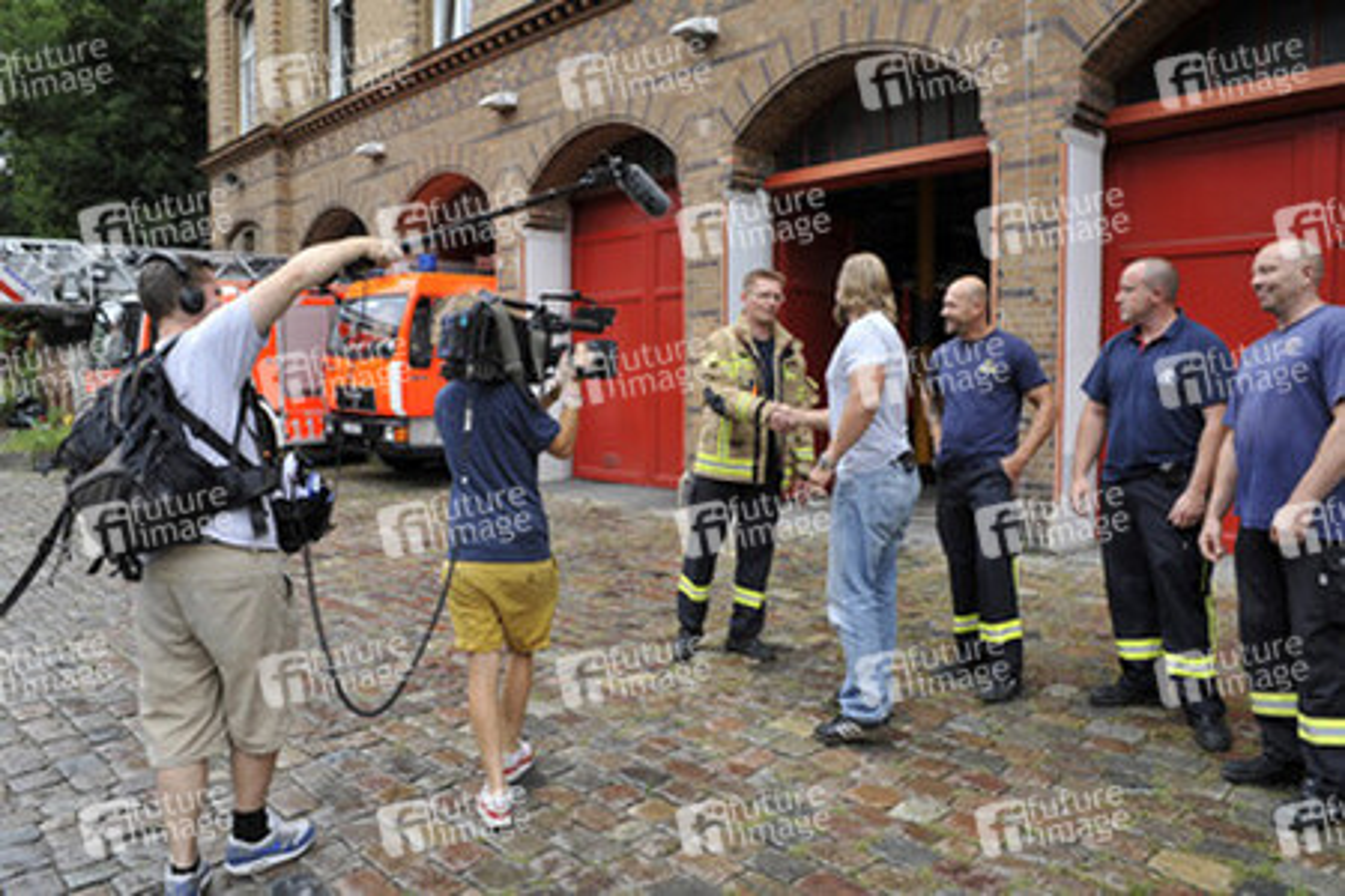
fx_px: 897
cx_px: 672
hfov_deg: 73.7
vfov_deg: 53.1
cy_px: 448
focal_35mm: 24
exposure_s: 1/200
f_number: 6.3
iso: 320
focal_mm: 24
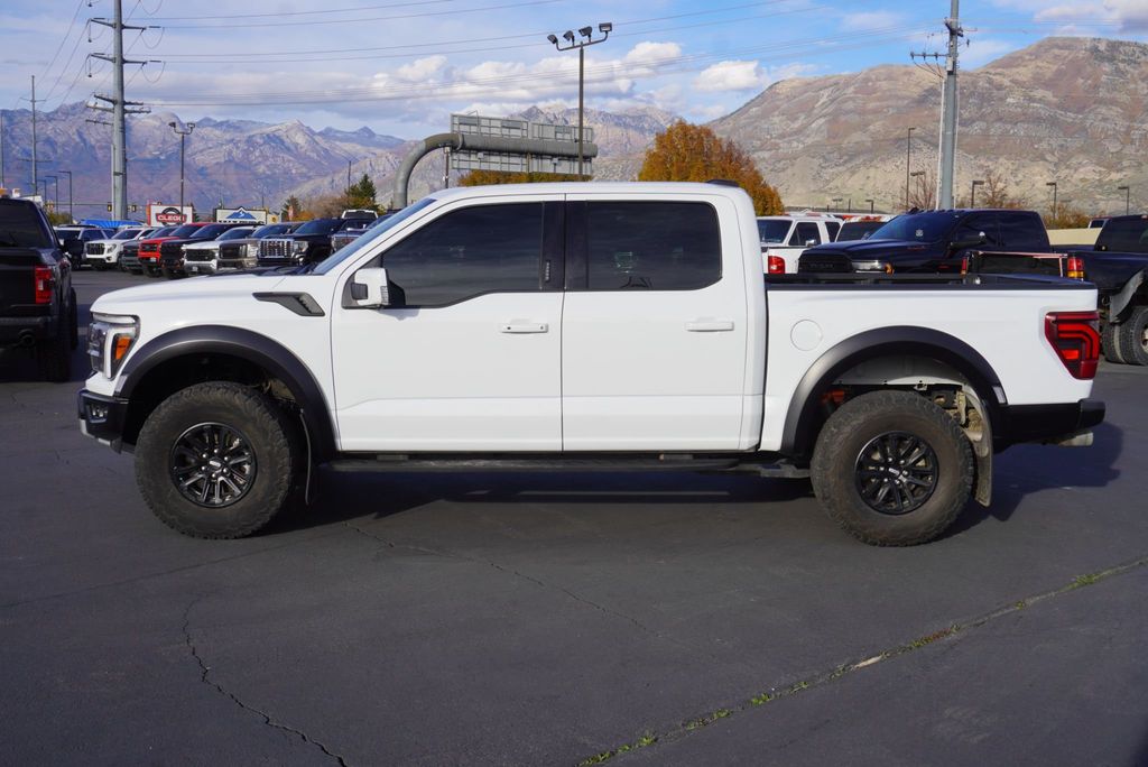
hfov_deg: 49.5
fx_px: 1244
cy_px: 384
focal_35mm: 39
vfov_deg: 34.3
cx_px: 574
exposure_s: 1/160
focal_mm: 26
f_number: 11
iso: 100
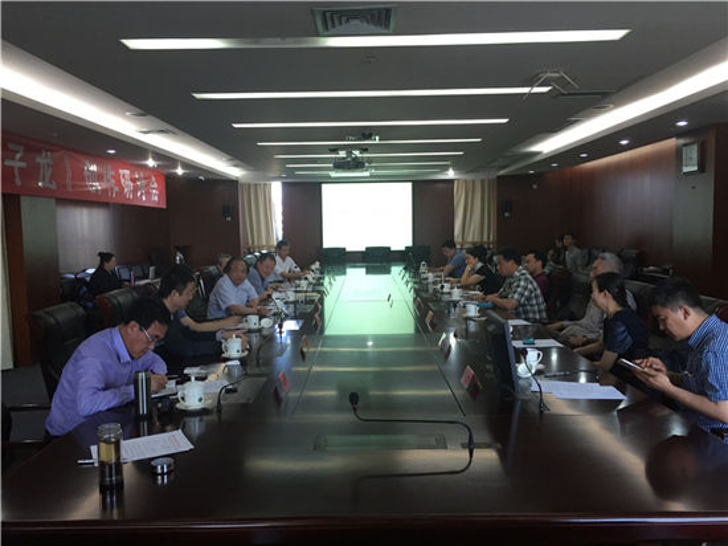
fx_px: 610
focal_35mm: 29
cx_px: 364
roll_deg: +0.5
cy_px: 273
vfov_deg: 48.2
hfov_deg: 61.7
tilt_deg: -4.7
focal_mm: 4.15
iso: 64
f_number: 2.2
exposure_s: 1/33
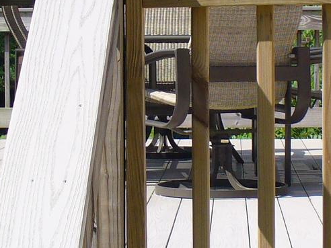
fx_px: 1473
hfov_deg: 12.8
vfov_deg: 9.6
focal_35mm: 154
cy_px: 110
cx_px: 221
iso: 80
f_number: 5.6
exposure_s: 1/250
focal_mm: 6.1
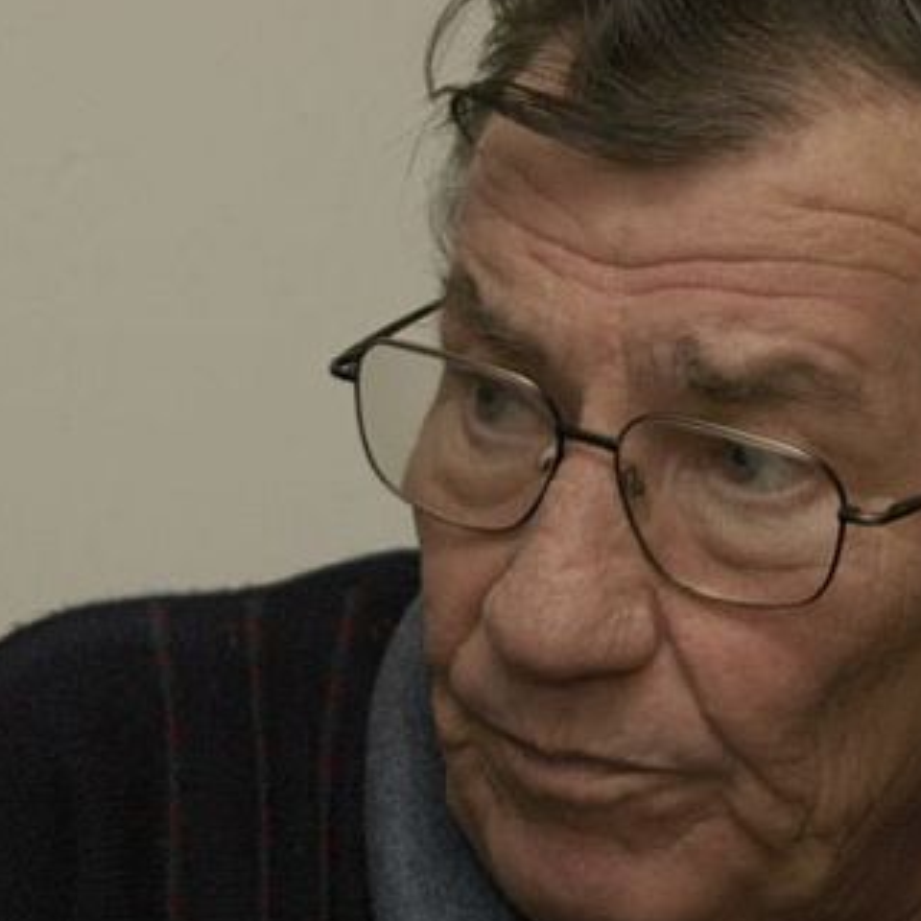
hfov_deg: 8.0
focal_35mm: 219
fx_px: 6592
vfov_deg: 8.0
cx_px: 538
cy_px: 448
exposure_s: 1/180
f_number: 5.3
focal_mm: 86
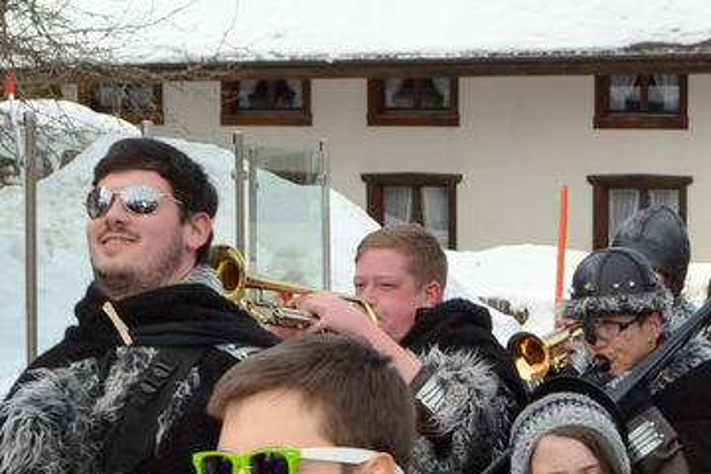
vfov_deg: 8.5
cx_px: 837
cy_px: 547
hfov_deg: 12.6
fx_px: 3160
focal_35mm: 160
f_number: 7.1
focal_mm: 24
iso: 100
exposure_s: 1/200
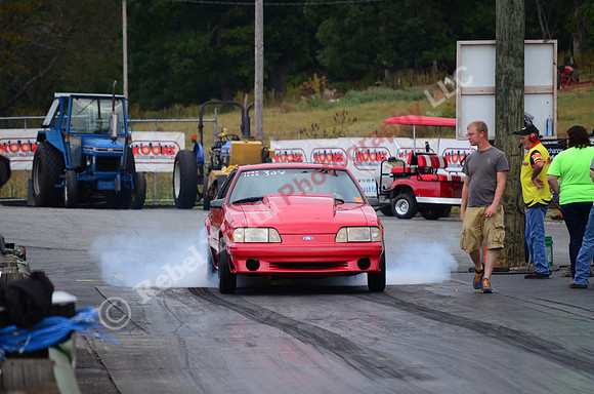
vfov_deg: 4.6
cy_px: 197
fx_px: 4939
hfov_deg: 6.9
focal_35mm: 300
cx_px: 297
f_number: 5.6
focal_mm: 200
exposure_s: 1/1000
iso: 1000
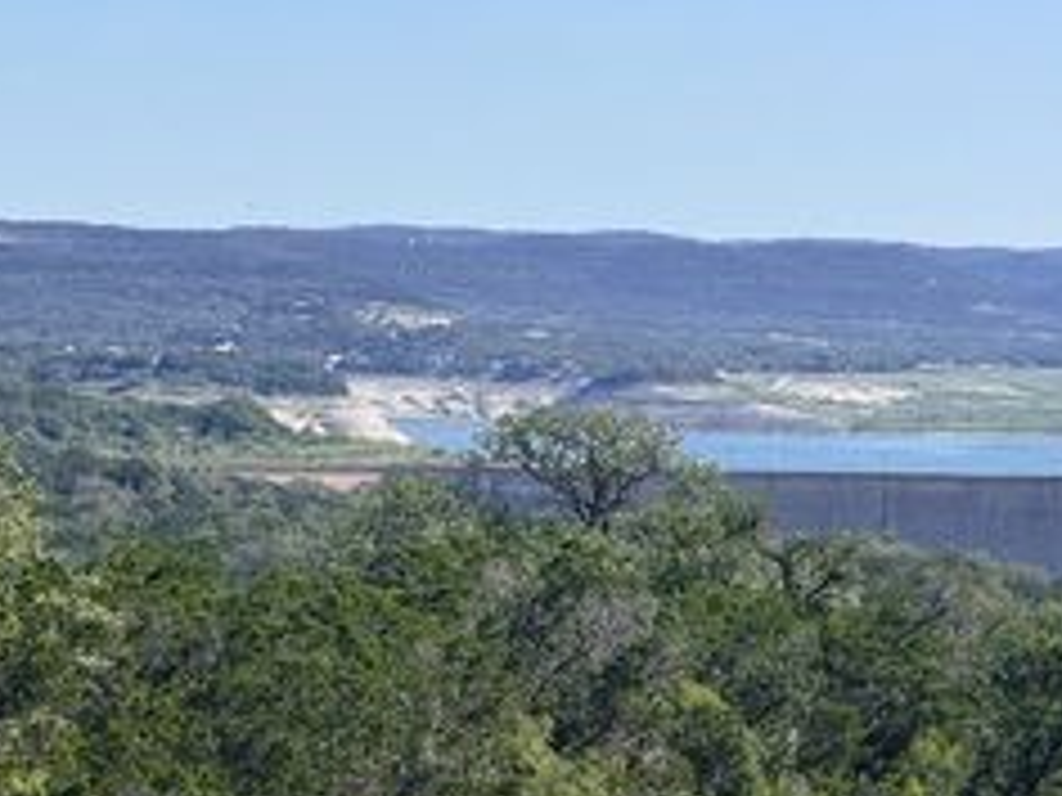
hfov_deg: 7.8
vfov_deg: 5.9
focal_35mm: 254
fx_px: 7793
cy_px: 398
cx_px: 1017
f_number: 2.8
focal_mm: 15.66
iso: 50
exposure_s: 1/1689
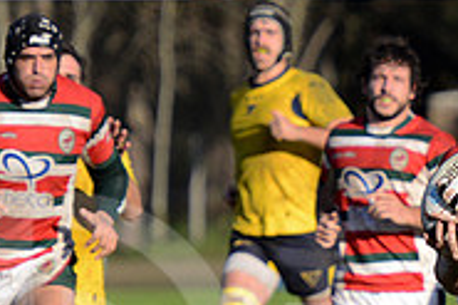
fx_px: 9584
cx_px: 485
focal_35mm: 754
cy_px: 376
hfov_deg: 2.7
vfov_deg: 1.8
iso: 640
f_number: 4
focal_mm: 240
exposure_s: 1/2000
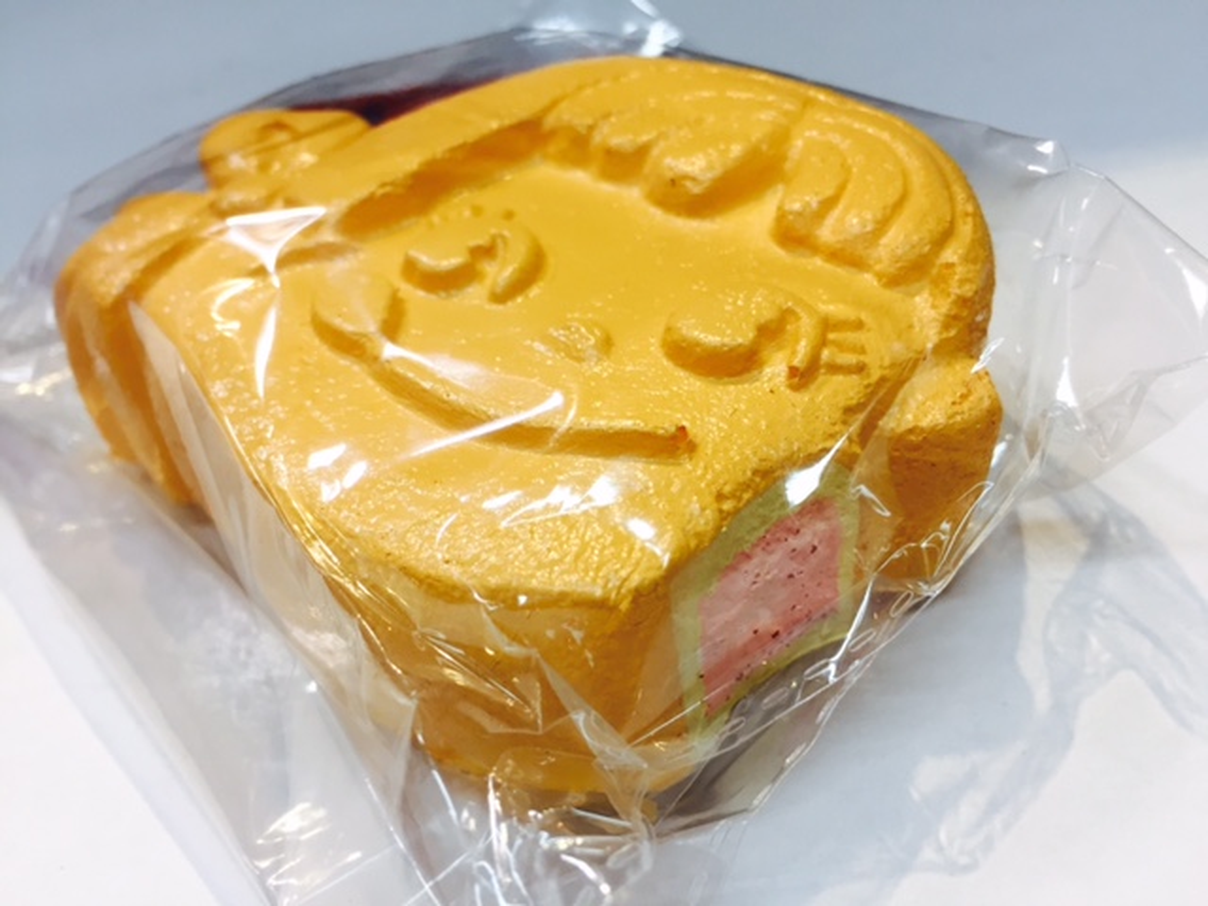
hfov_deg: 61.7
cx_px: 604
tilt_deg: -39.2
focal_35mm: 29
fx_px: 1012
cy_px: 453
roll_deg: +6.8
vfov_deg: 48.2
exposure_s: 1/33
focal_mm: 4.15
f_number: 2.2
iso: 32
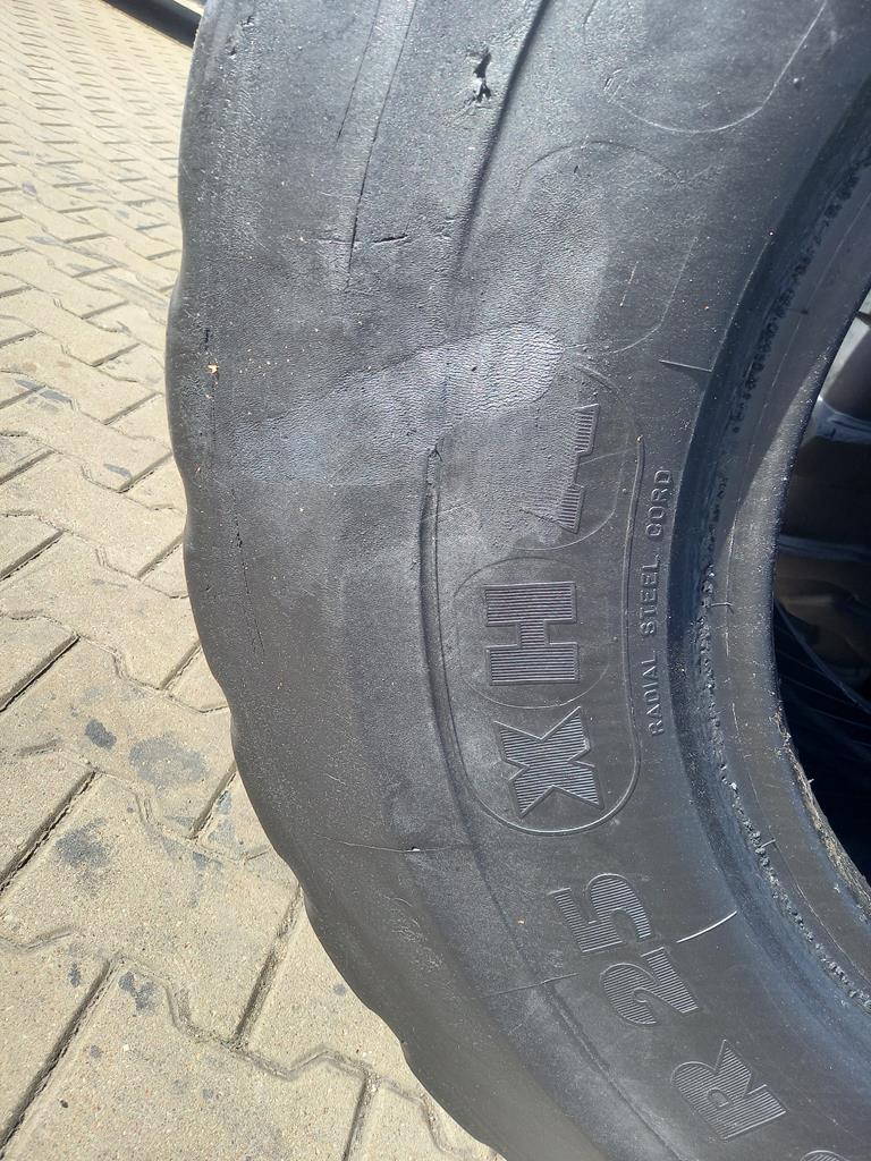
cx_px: 436
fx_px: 839
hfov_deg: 54.9
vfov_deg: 69.4
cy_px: 580
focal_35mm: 25
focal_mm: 4.65
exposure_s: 1/262
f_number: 1.8
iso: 50
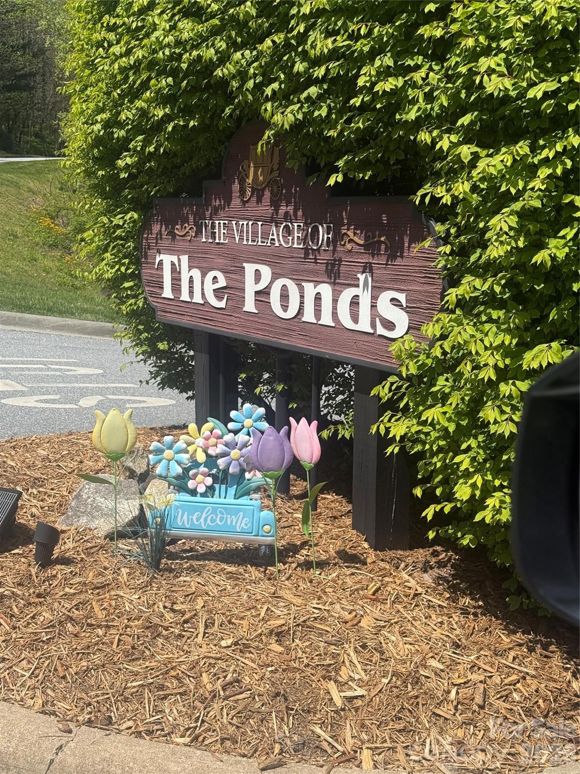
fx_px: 1072
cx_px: 290
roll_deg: +0.7
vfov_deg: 39.7
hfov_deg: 30.3
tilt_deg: -9.6
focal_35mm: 48
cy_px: 387
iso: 100
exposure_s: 1/5587
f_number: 1.78
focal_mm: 6.76
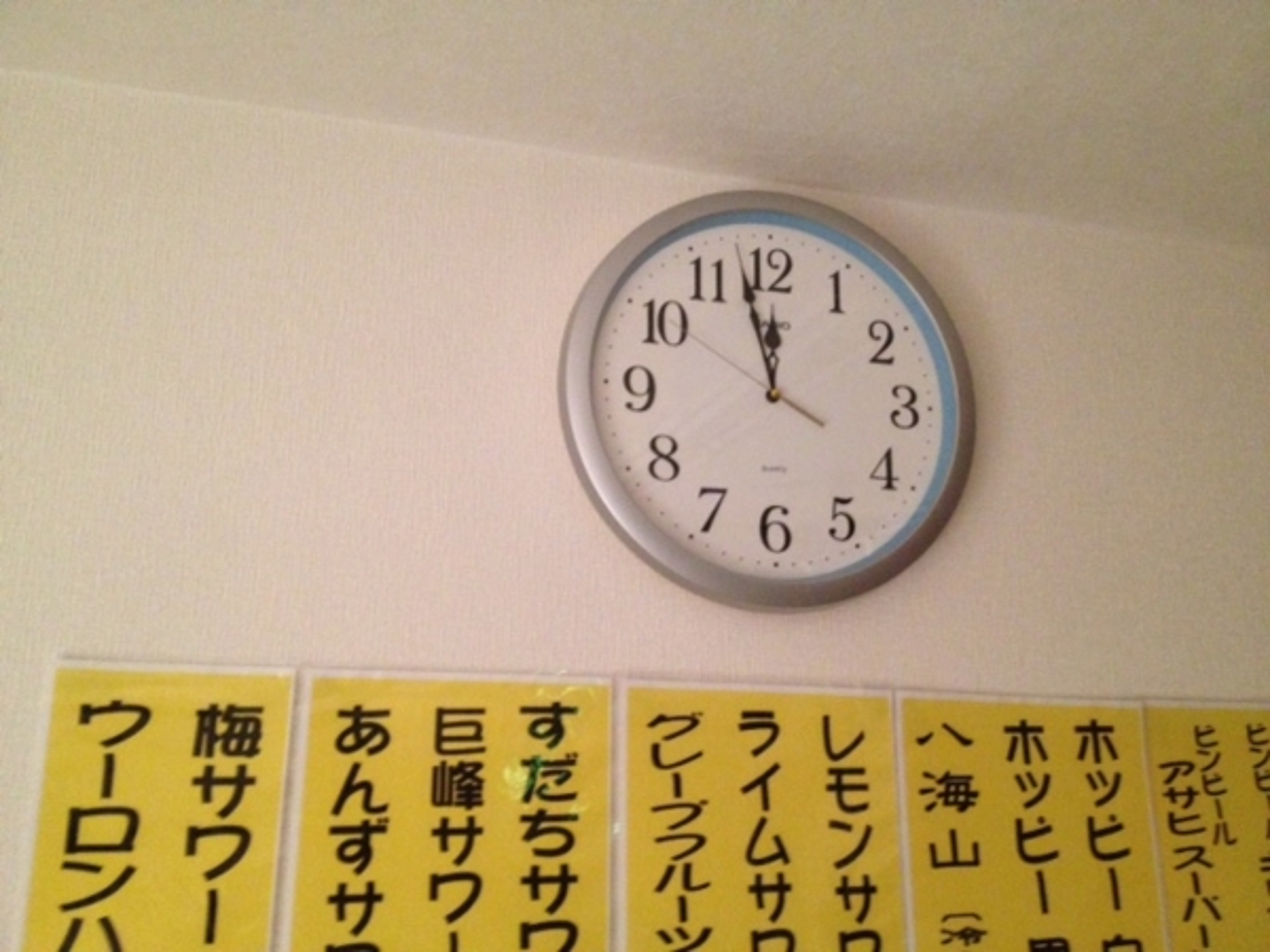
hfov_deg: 52.6
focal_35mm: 35
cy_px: 476
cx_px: 635
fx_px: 1284
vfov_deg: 40.7
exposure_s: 1/15
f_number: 2.4
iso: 500
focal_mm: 4.28
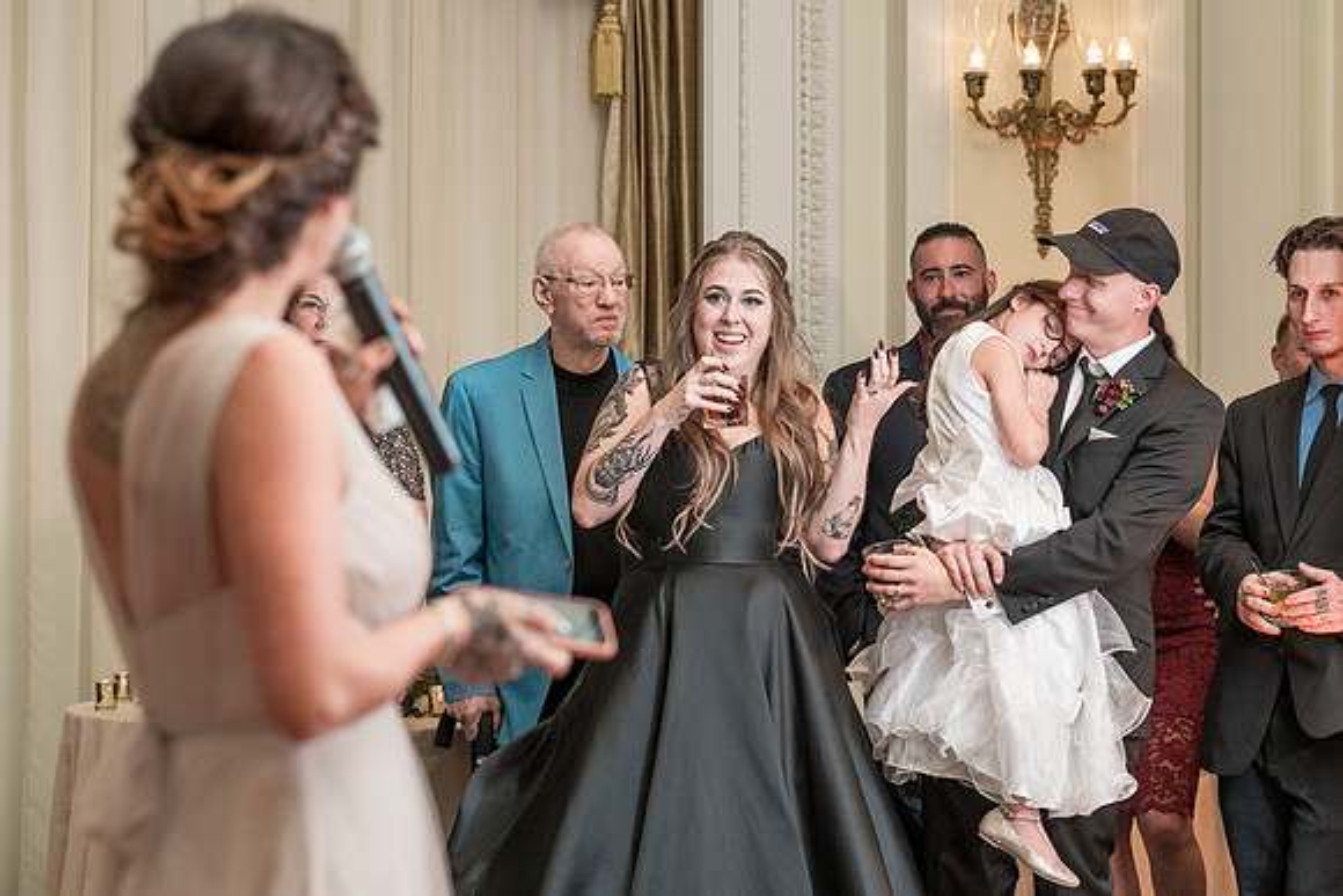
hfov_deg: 21.0
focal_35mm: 97
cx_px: 637
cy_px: 425
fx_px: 3629
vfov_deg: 14.1
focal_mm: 84
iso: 2000
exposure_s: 1/200
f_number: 4
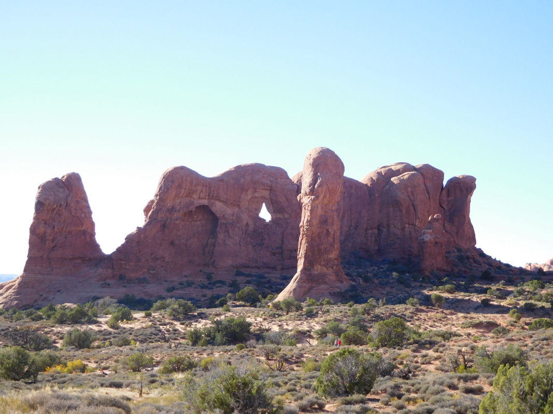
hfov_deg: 34.9
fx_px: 879
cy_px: 207
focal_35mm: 55
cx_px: 276
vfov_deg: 26.6
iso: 125
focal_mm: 9.8
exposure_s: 1/320
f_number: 4.2
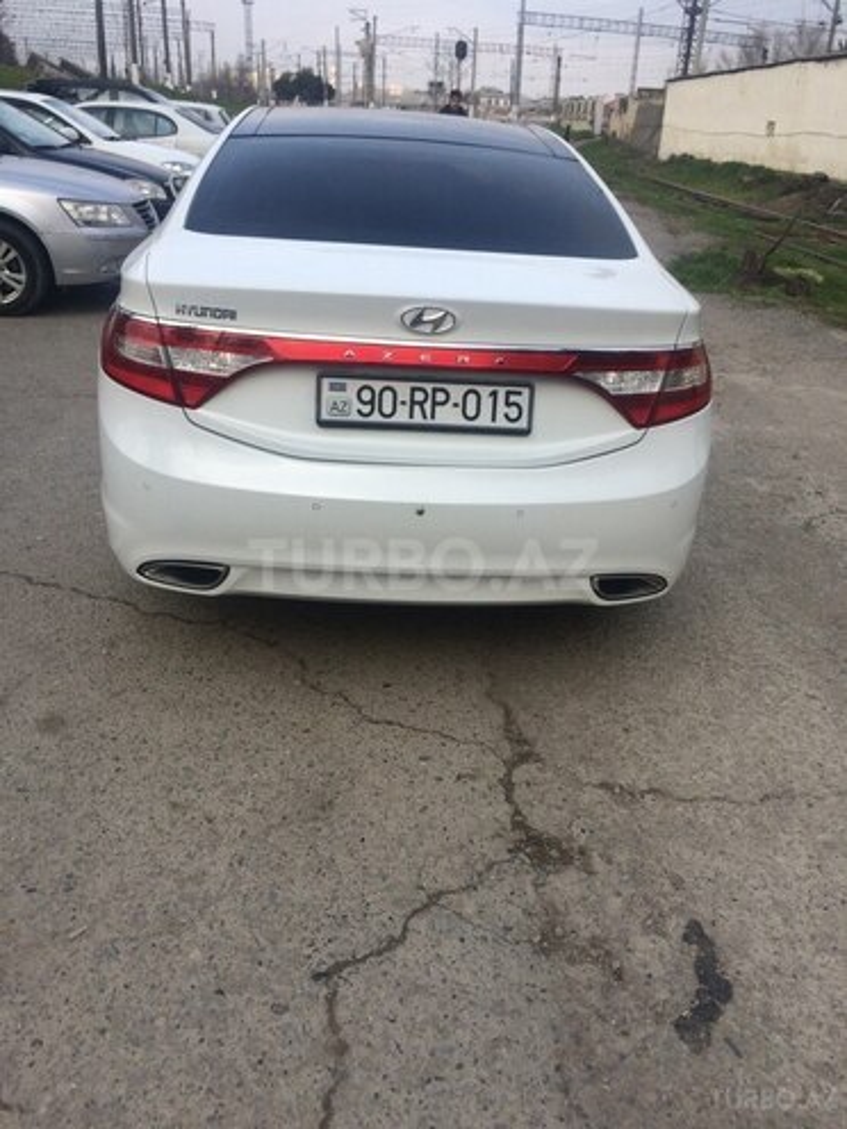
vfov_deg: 61.7
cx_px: 424
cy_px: 564
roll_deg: -0.8
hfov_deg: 48.2
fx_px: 946
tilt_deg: -25.3
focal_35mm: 29
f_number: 2.2
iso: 32
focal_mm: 4.15
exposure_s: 1/1001
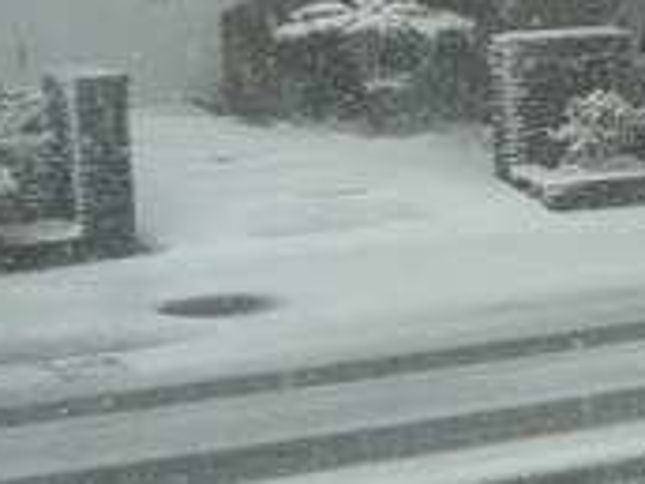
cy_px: 13
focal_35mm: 110
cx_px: 765
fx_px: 2050
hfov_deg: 17.1
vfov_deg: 13.3
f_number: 2.8
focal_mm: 5.5
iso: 100
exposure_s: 1/400
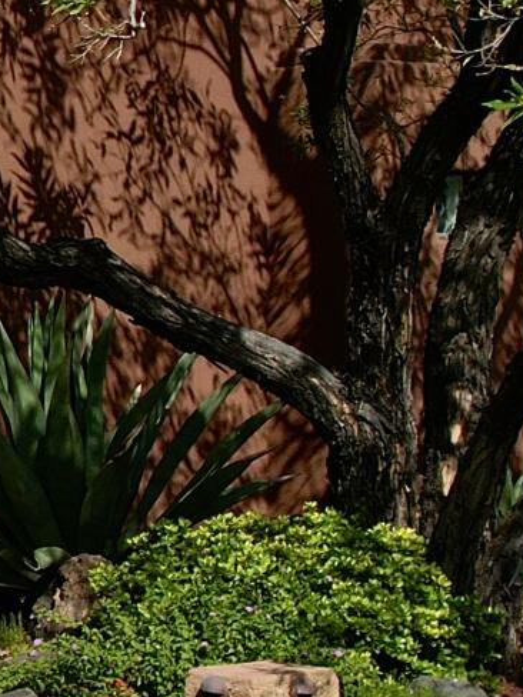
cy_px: 217
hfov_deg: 9.5
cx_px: -907
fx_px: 2619
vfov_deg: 15.1
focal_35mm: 130
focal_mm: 8.38
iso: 110
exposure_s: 1/4000
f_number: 2.8
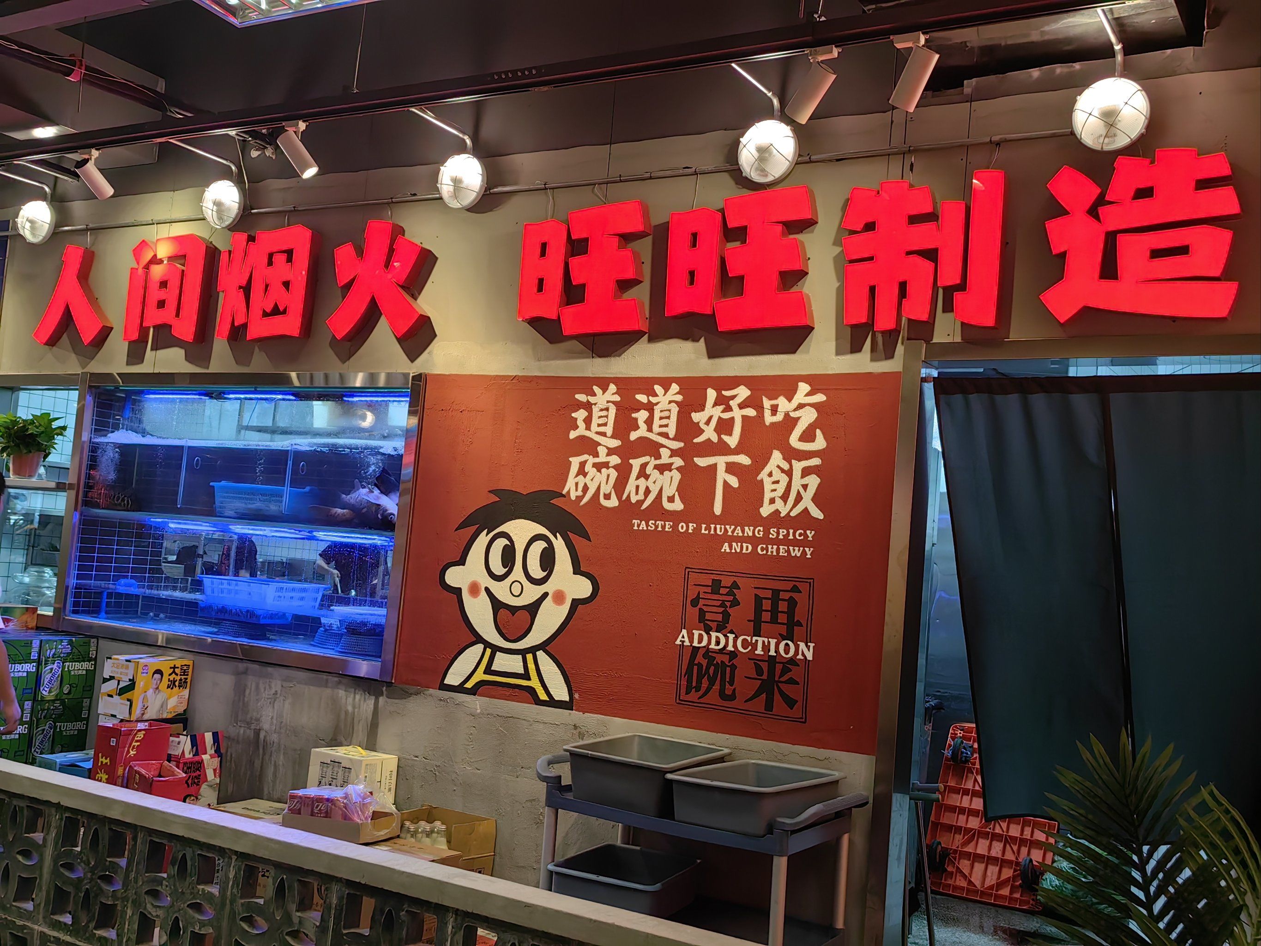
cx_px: 630
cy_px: 473
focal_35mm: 35
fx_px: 1275
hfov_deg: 52.6
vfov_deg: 40.7
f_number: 2
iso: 50
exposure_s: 1/185
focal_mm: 5.75
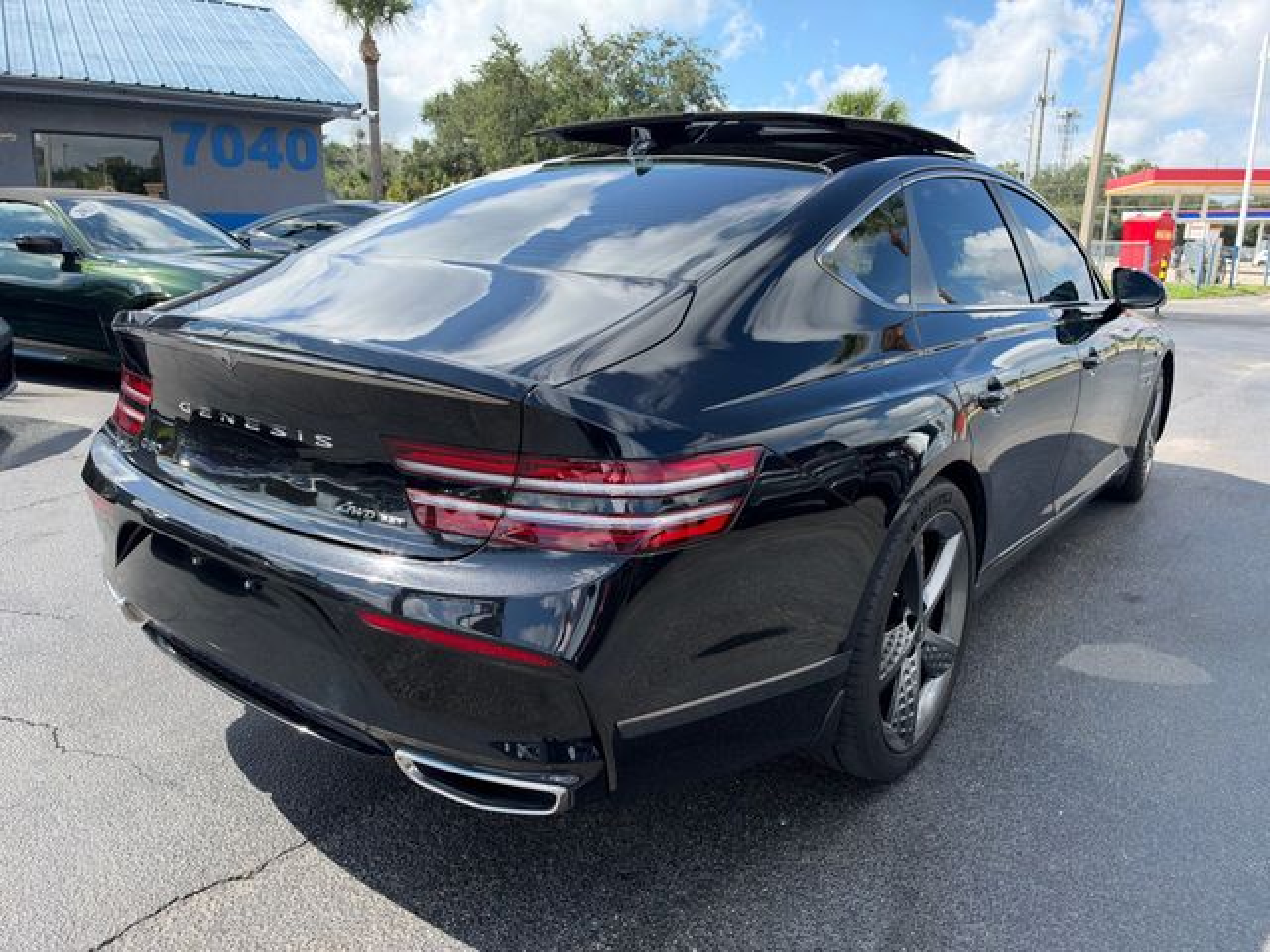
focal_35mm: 24
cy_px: 476
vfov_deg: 56.8
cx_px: 635
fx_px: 881
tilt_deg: -12.3
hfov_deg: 71.6
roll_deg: -1.1
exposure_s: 1/1883
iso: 100
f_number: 1.8
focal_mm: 6.93
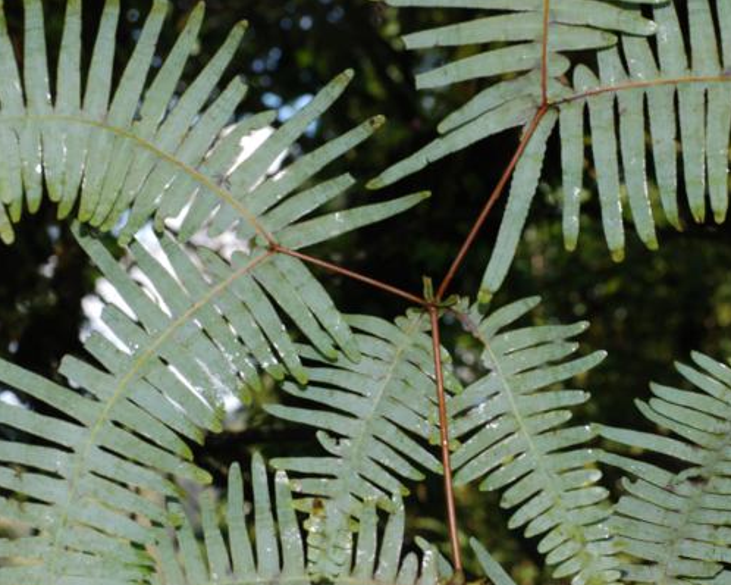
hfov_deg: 16.2
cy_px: 292
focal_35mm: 119
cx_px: 437
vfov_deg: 13.0
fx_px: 2574
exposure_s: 1/60
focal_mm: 70
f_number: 13
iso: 200
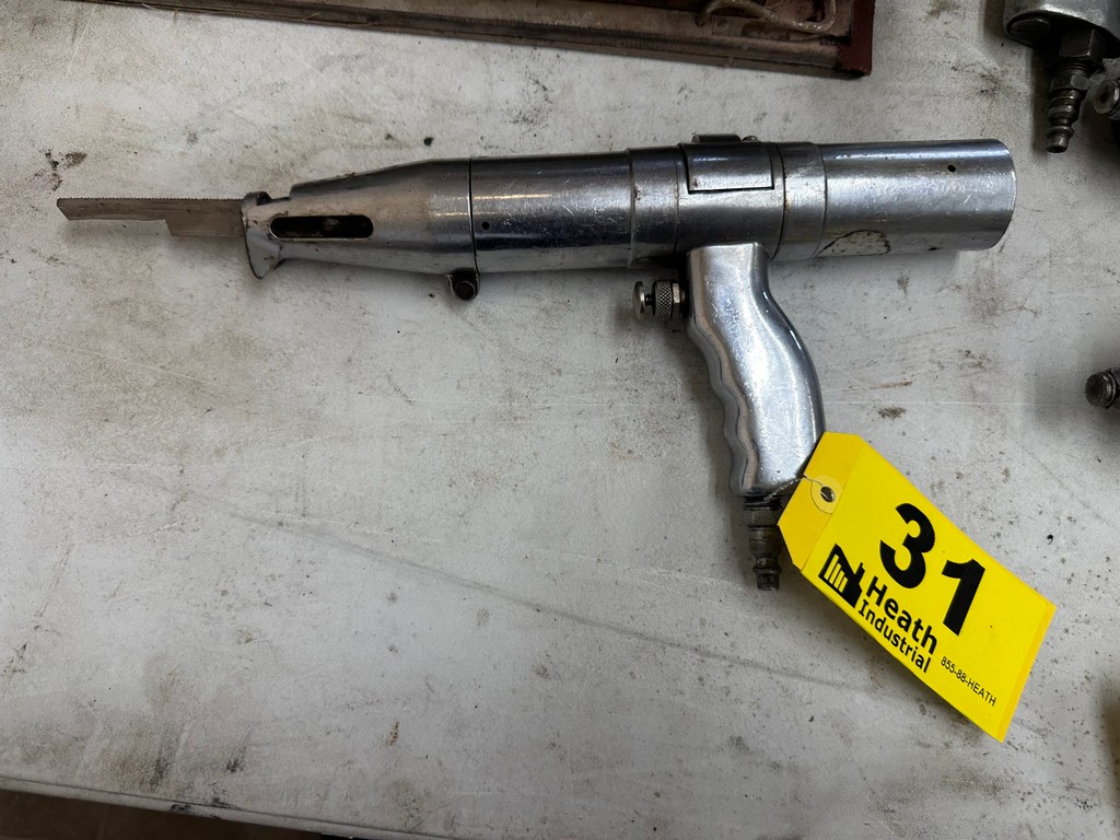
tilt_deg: -80.7
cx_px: 560
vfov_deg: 56.8
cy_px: 420
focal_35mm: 24
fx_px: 777
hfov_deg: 71.6
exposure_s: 1/104
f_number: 1.78
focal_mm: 6.86
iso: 64
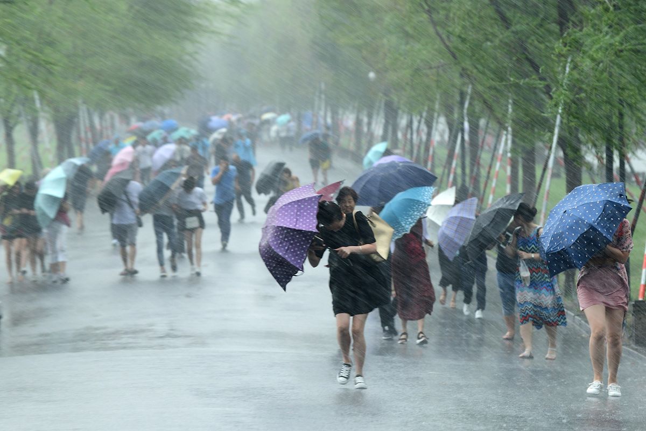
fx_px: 2961
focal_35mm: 165
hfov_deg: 12.5
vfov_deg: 8.3
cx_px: 323
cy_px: 216
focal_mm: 165
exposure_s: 1/100
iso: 800
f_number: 5
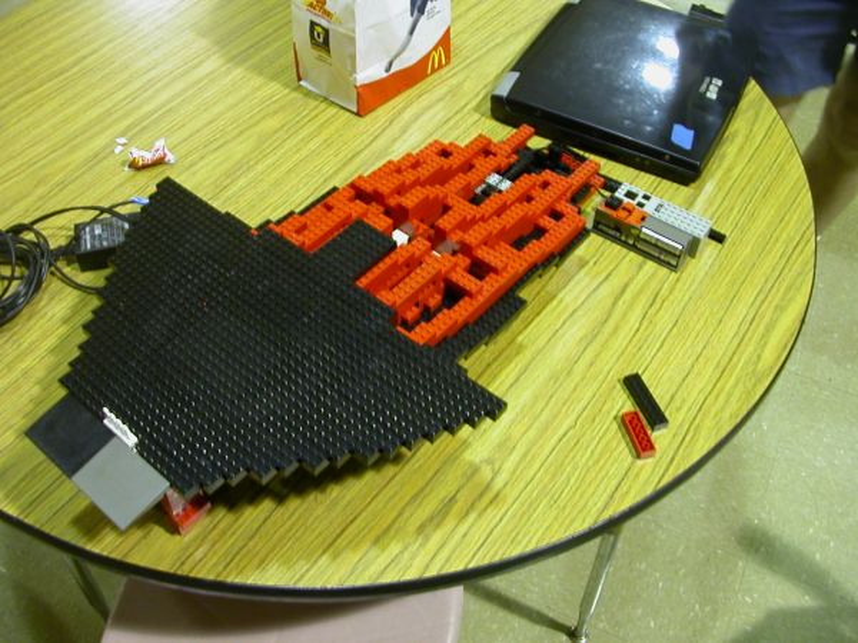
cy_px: 322
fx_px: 917
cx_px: 429
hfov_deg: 50.1
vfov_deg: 38.7
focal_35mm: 37
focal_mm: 5.6
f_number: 2.7
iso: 100
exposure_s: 1/4.6
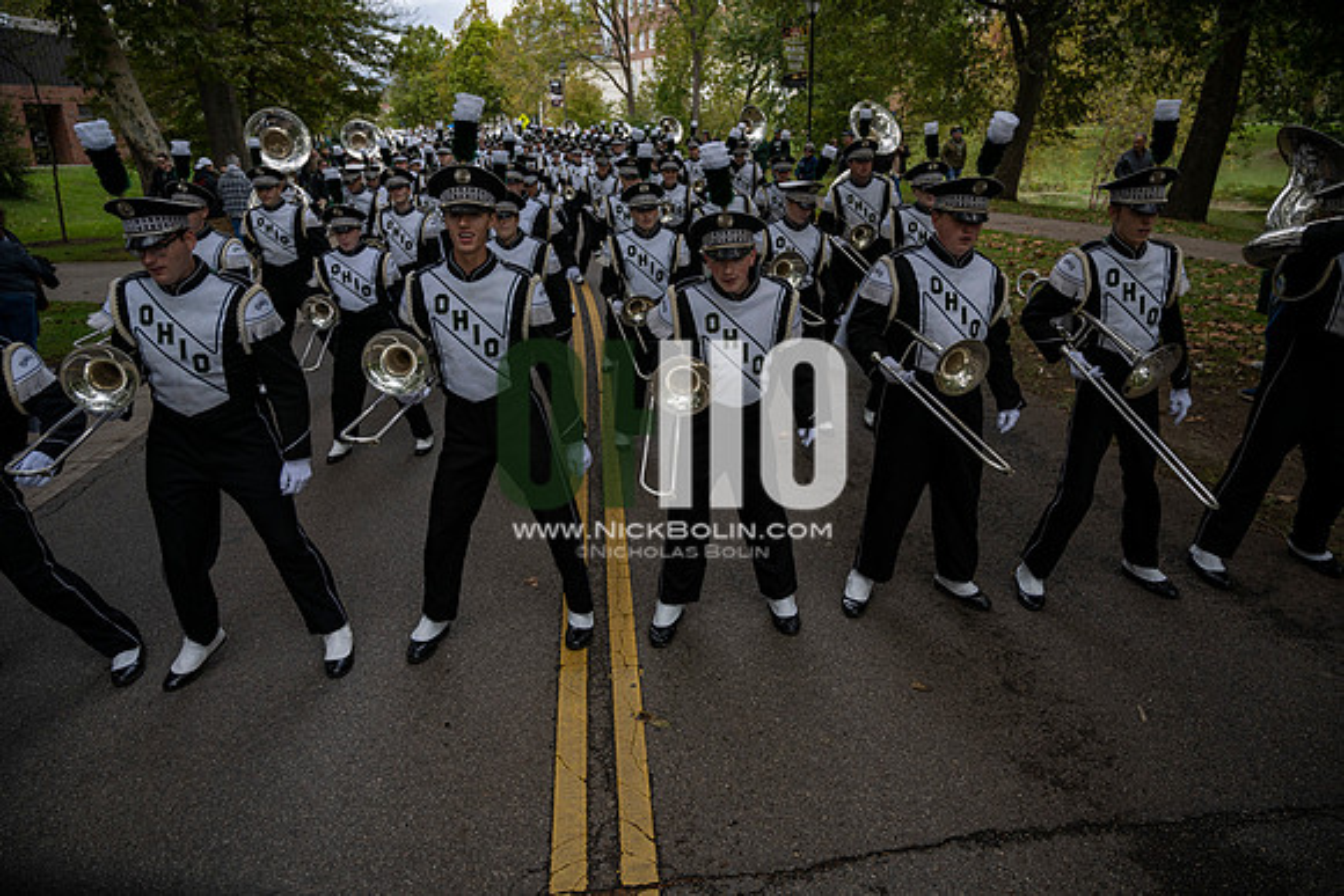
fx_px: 896
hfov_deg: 73.7
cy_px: 448
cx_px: 672
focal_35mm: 24
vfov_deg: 53.2
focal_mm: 24
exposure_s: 1/1000
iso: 100
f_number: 4
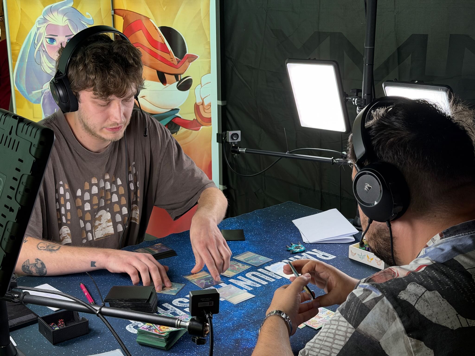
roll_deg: +0.5
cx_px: 238
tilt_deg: -15.3
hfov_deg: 39.7
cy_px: 178
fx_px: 659
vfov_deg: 30.3
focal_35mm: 48
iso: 100
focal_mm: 6.76
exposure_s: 1/113
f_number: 1.78
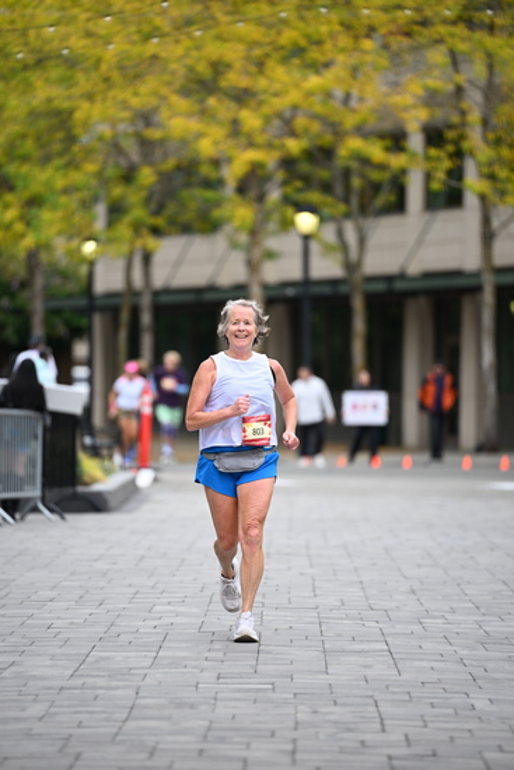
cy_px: 385
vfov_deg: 10.3
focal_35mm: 200
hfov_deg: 6.9
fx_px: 4280
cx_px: 257
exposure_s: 1/2500
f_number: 2.8
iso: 640
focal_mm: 200
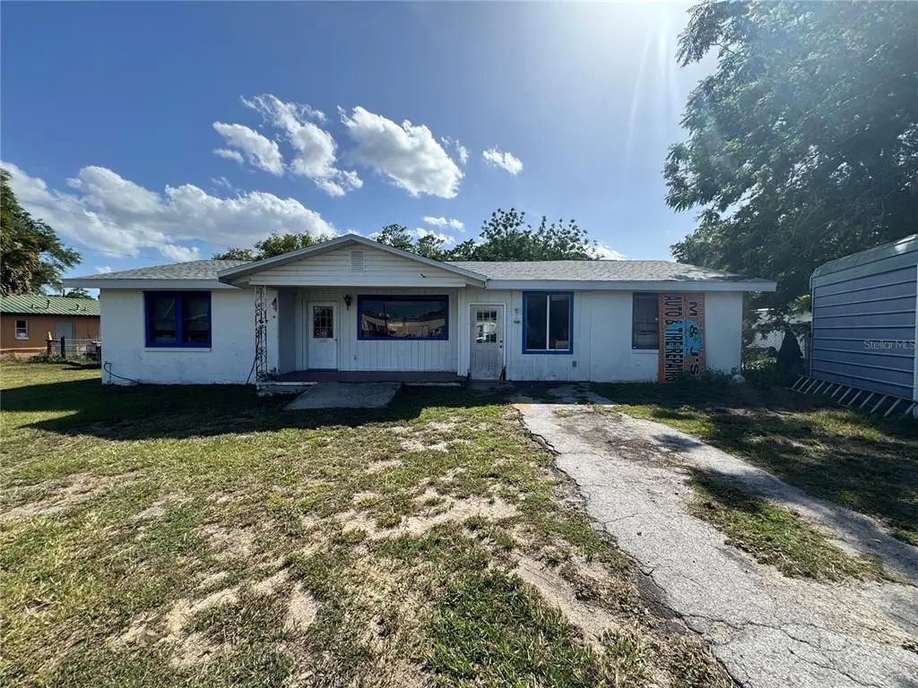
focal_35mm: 14
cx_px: 459
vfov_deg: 85.7
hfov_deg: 102.1
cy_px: 344
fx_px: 371
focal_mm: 2.22
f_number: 2.2
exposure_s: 1/1976
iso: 50
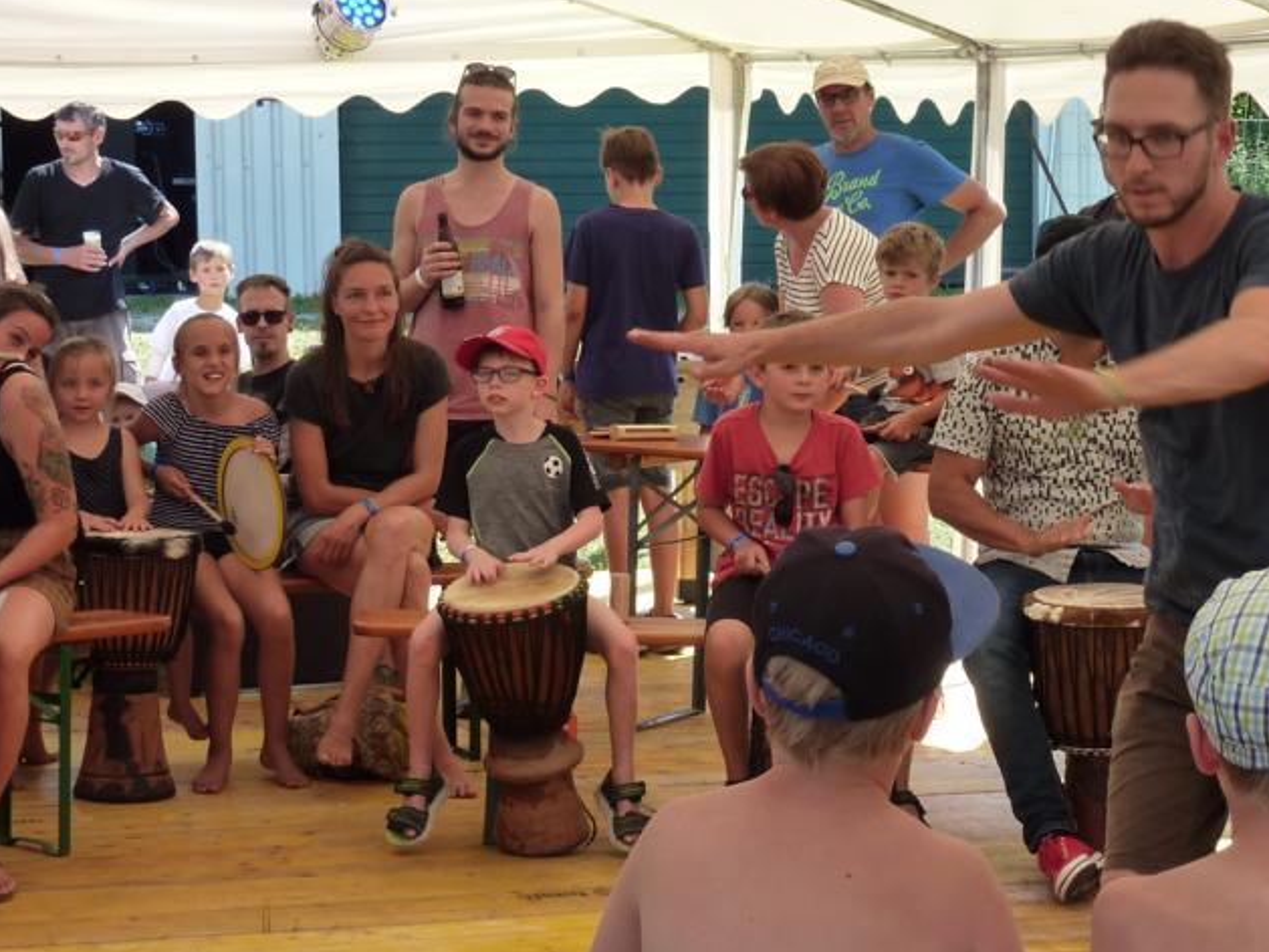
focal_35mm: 96
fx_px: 3520
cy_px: 442
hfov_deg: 20.4
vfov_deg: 15.4
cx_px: 835
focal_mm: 9.7
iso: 125
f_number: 3.9
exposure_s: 1/160
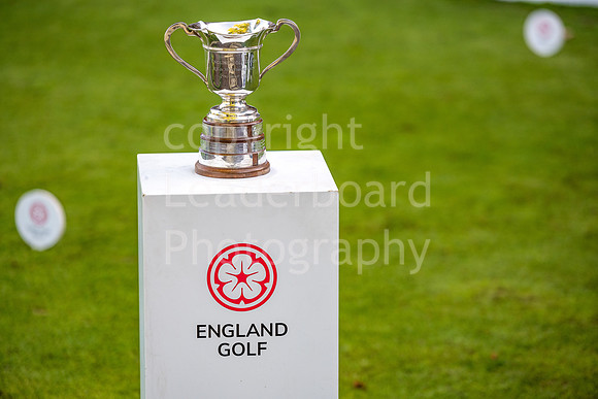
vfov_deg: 8.3
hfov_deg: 12.4
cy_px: 200
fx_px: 2741
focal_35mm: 165
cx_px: 299
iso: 500
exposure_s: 1/640
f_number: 2.8
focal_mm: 165
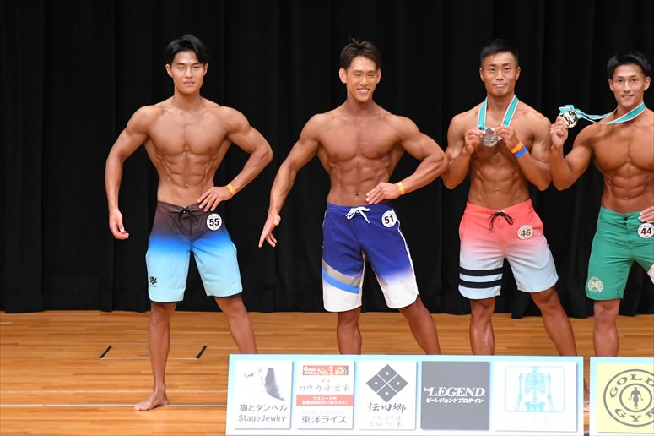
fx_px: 5175
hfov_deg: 7.2
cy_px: 218
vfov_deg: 4.8
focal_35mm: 285
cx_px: 327
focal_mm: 190
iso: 4000
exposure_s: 1/400
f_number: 5.6
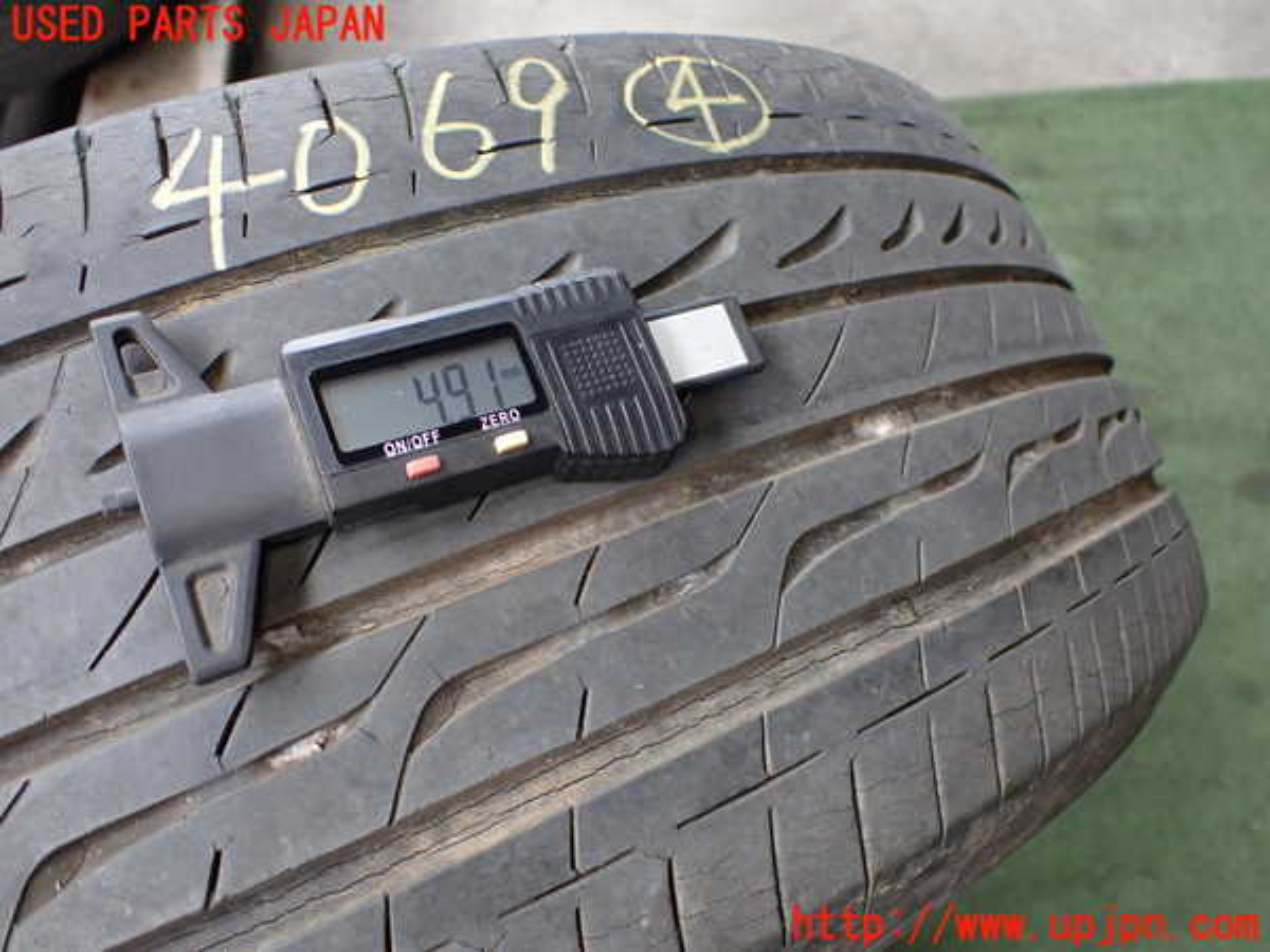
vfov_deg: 46.8
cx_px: 635
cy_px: 476
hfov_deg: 60.0
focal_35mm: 30
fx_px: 1101
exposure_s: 1/125
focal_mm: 5.4
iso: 200
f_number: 2.3
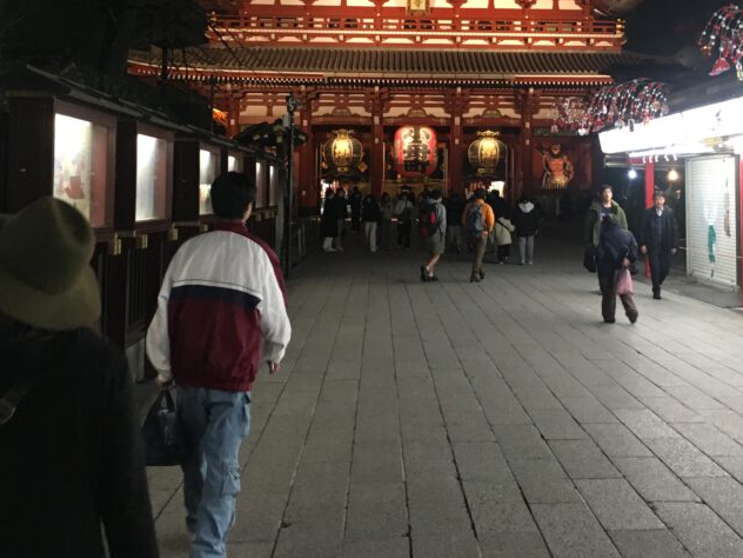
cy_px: 114
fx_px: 1009
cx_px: 457
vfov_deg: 30.2
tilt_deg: +6.6
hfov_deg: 40.2
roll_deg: -0.4
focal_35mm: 47
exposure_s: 1/30
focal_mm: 4.15
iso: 200
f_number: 2.2
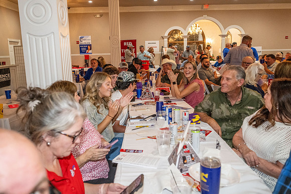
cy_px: 97
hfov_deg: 61.9
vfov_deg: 43.6
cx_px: 146
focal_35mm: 30
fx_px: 243
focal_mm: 30
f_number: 4
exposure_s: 1/200
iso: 4500
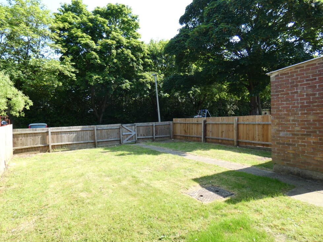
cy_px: 125
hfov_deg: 79.0
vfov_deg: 63.4
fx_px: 196
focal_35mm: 21
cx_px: 158
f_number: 2.8
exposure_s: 1/400
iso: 80
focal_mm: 3.6
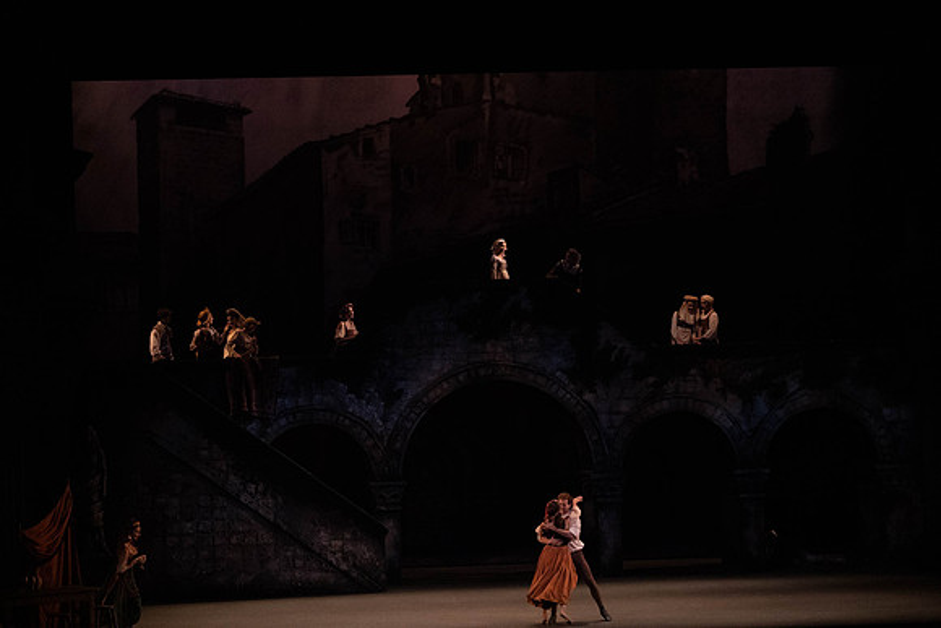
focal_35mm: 100
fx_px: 2614
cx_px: 470
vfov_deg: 13.7
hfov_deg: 20.4
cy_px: 314
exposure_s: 1/250
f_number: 4.5
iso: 8000
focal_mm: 100
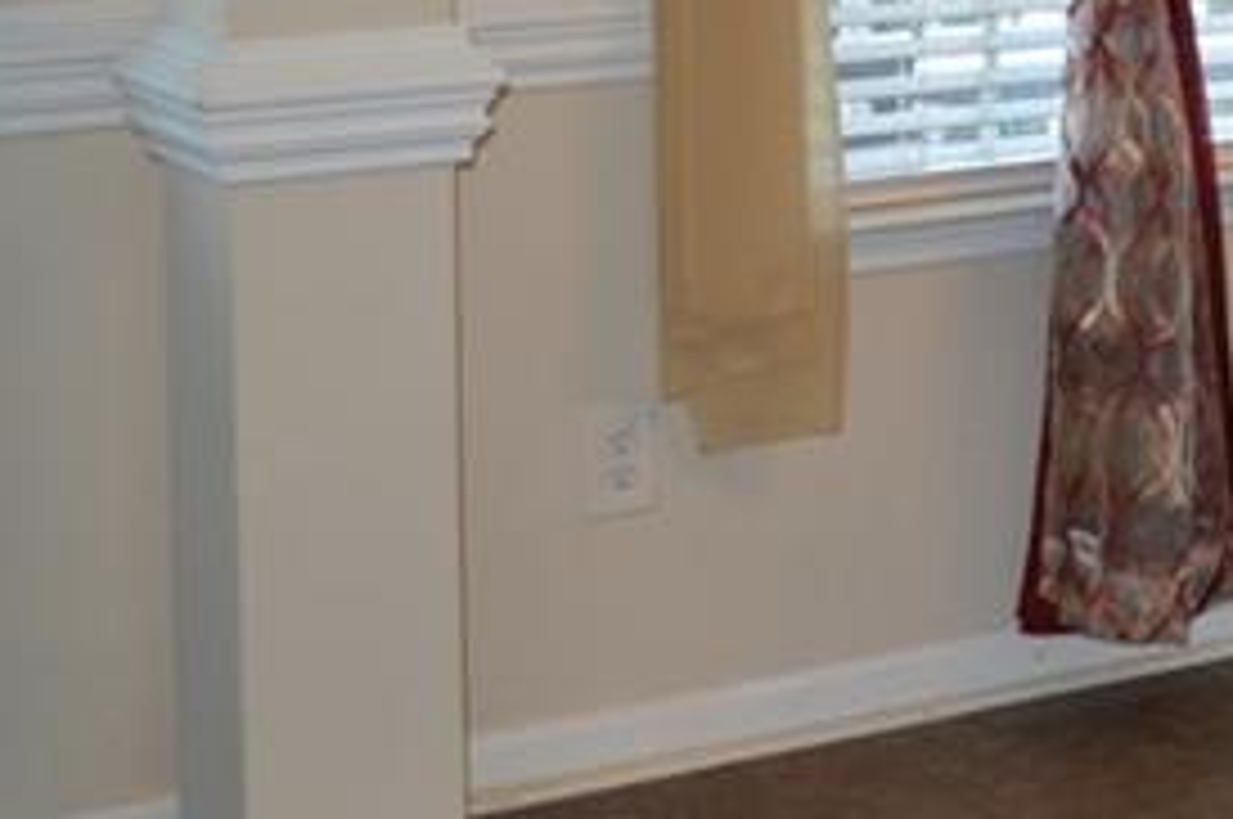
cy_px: -346
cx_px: 1930
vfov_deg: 12.9
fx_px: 3455
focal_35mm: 101
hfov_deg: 17.8
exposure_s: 1/60
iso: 400
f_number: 4
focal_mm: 18
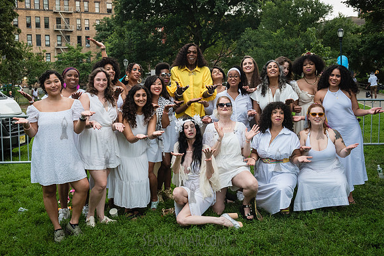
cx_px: 184
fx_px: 427
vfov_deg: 33.3
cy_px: 110
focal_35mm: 40
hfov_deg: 48.4
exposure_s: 1/400
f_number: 5.6
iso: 2000
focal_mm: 31
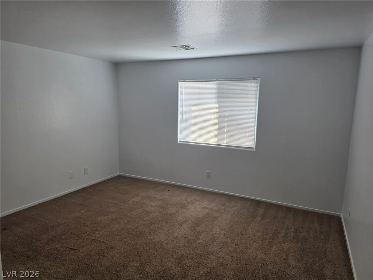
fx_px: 248
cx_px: 186
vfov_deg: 58.9
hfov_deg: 73.9
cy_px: 140
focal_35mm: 23
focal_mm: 6.3
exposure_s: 1/180
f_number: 1.7
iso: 160
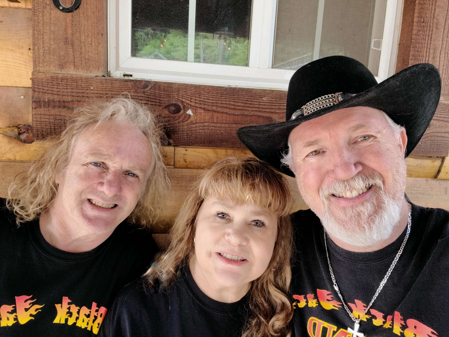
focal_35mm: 25
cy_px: 168
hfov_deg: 69.4
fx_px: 324
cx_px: 224
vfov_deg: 54.9
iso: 50
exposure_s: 1/124
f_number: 2.2
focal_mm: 3.3
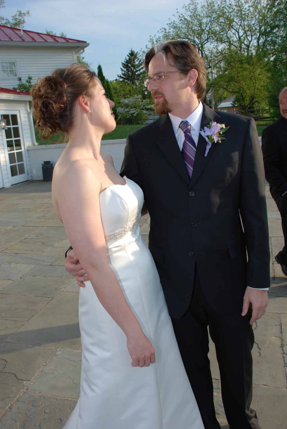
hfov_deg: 40.1
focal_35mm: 33
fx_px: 393
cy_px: 214
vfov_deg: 57.2
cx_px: 144
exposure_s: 1/160
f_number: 6.3
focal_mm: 22
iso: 100
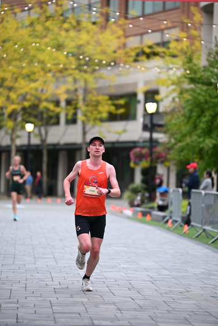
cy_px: 161
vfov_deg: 14.3
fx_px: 1298
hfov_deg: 9.6
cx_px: 107
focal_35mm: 143
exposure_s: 1/1000
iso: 1600
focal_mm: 140
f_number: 2.8
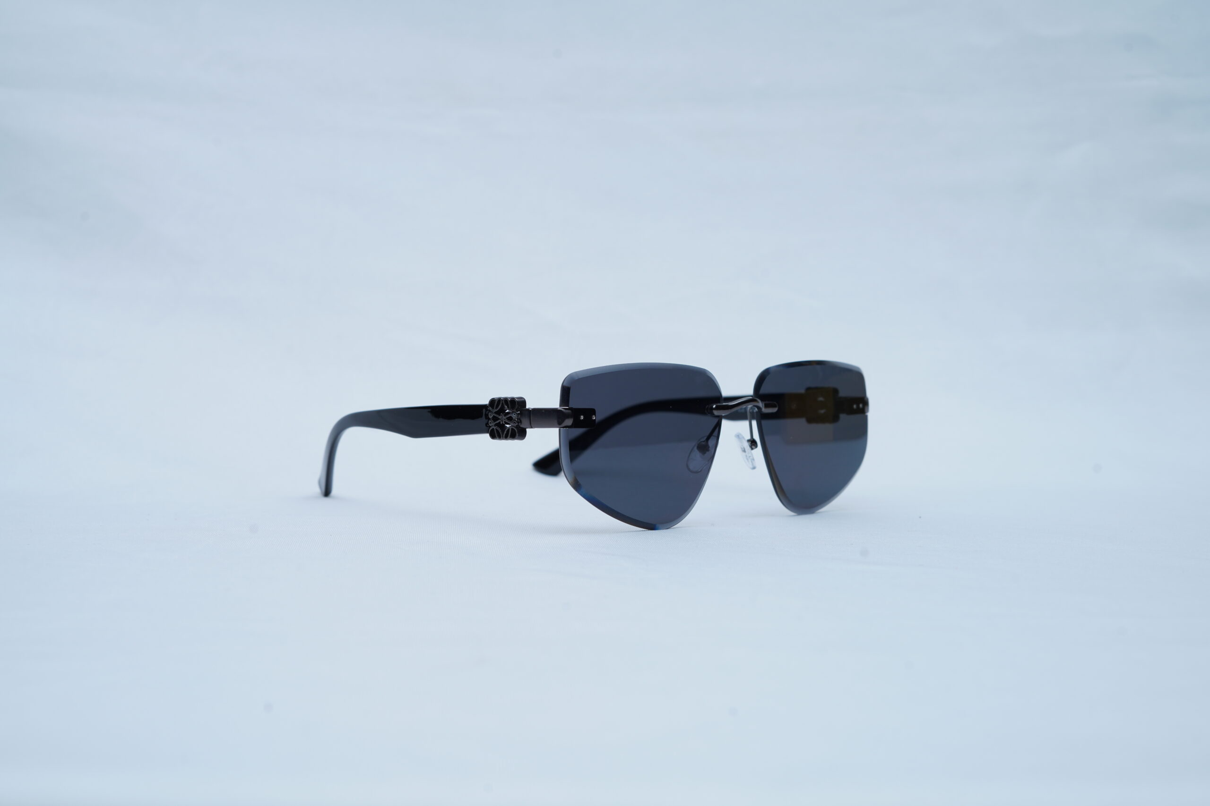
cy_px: 403
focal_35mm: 50
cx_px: 605
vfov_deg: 27.0
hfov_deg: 39.6
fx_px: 1681
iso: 125
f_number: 9
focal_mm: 50
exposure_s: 1/160
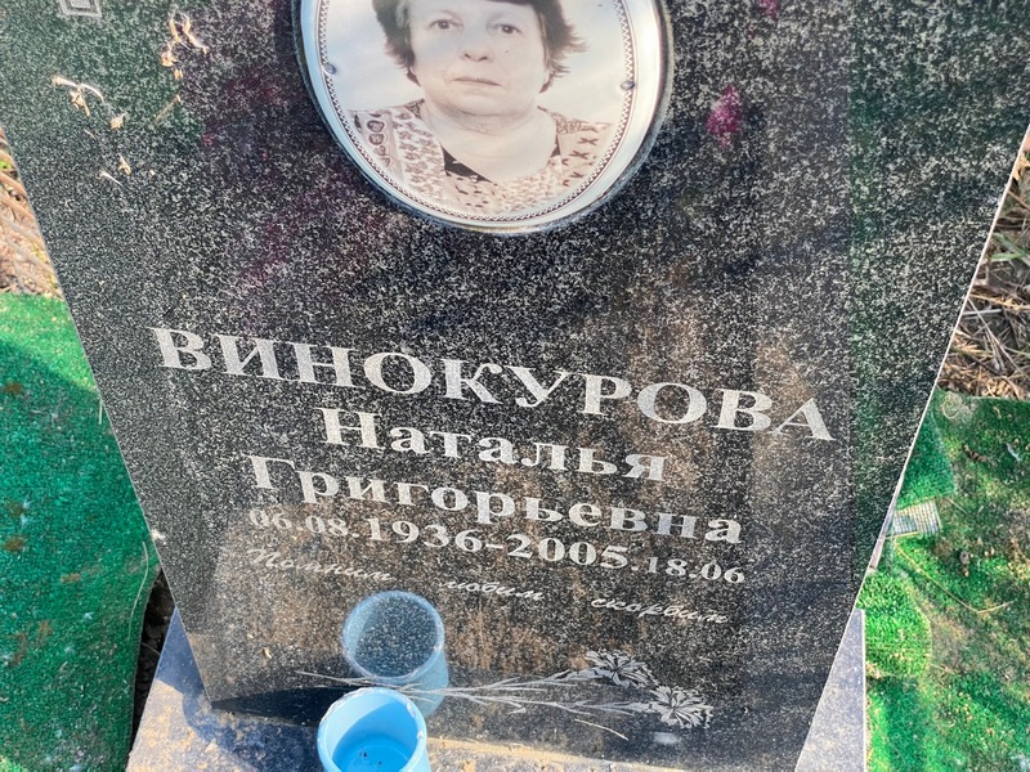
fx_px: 1547
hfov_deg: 36.8
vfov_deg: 28.0
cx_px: 515
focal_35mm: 52
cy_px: 386
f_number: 2
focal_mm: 6
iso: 20
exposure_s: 1/212
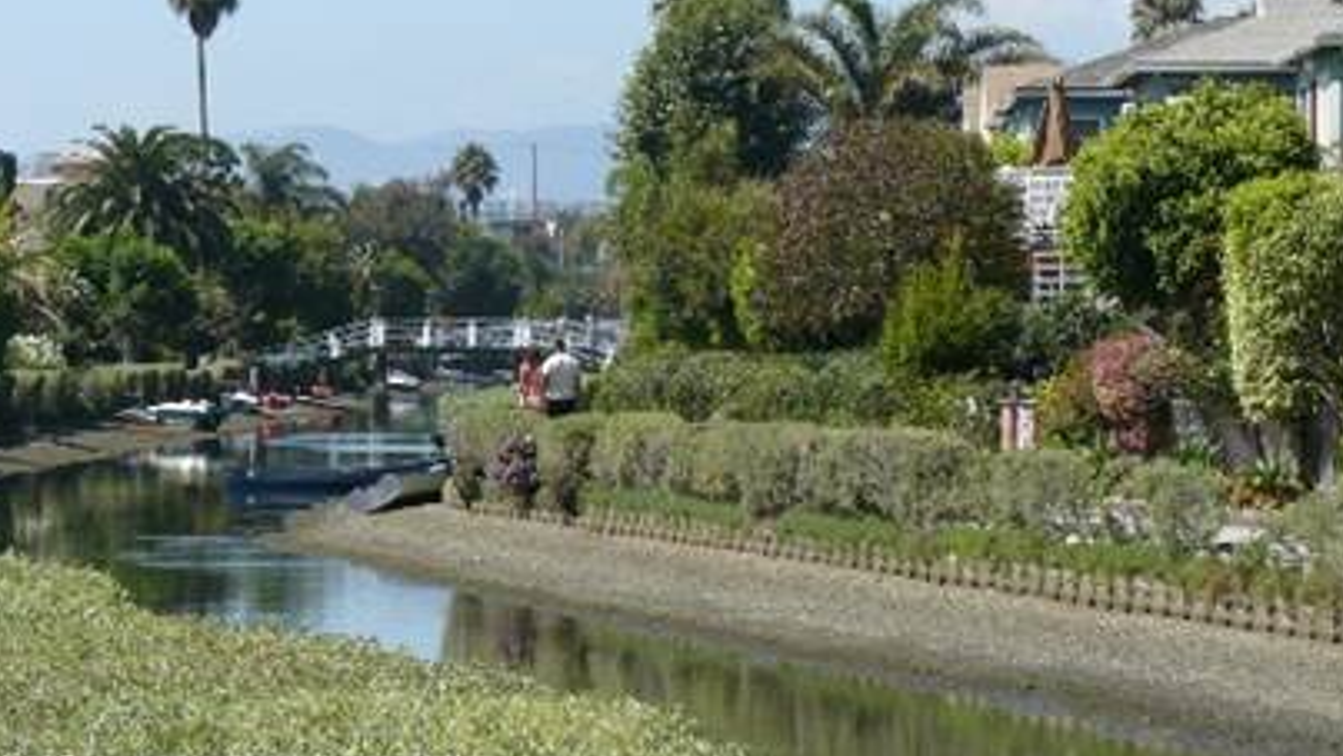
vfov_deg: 6.5
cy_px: 196
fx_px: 6661
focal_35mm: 187
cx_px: 670
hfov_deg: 11.5
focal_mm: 24.1
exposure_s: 1/320
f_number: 5.6
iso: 100
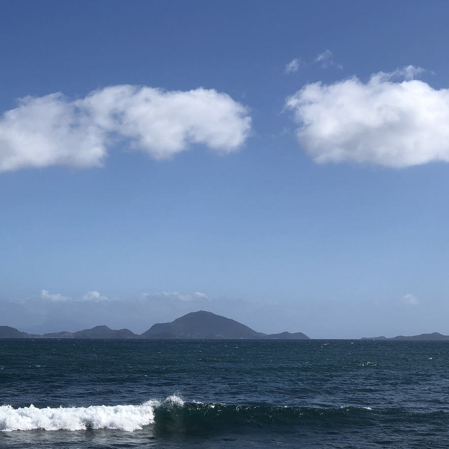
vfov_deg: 21.3
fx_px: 1189
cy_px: 284
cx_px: 137
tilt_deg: +1.7
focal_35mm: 81
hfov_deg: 21.3
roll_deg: +0.3
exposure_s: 1/2288
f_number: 2.4
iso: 16
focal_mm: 6
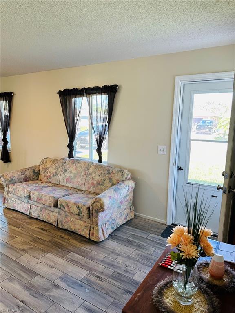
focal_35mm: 24
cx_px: 118
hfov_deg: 56.8
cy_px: 156
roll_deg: -1.1
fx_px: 217
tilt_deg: -10.5
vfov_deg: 71.6
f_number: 1.78
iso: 160
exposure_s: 1/120
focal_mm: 6.86
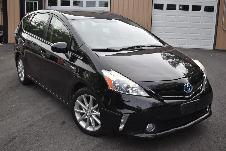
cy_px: 76
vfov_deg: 34.2
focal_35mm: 39
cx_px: 113
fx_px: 245
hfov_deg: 49.5
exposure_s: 1/250
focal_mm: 26
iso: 800
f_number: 4
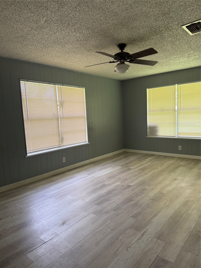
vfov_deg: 71.6
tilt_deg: -5.4
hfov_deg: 56.8
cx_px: 100
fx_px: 186
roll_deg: +2.5
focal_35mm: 24
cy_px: 134
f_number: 1.78
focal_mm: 6.76
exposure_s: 1/121
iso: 200
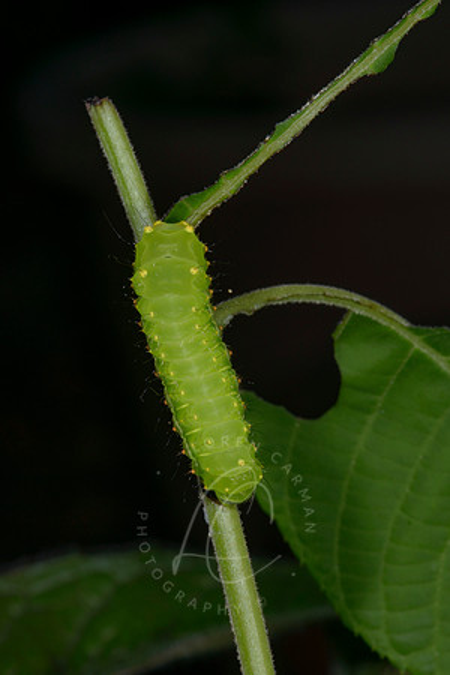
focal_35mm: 185
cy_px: 278
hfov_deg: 7.4
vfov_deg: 11.1
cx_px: 175
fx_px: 3475
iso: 100
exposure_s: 1/250
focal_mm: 105
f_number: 29
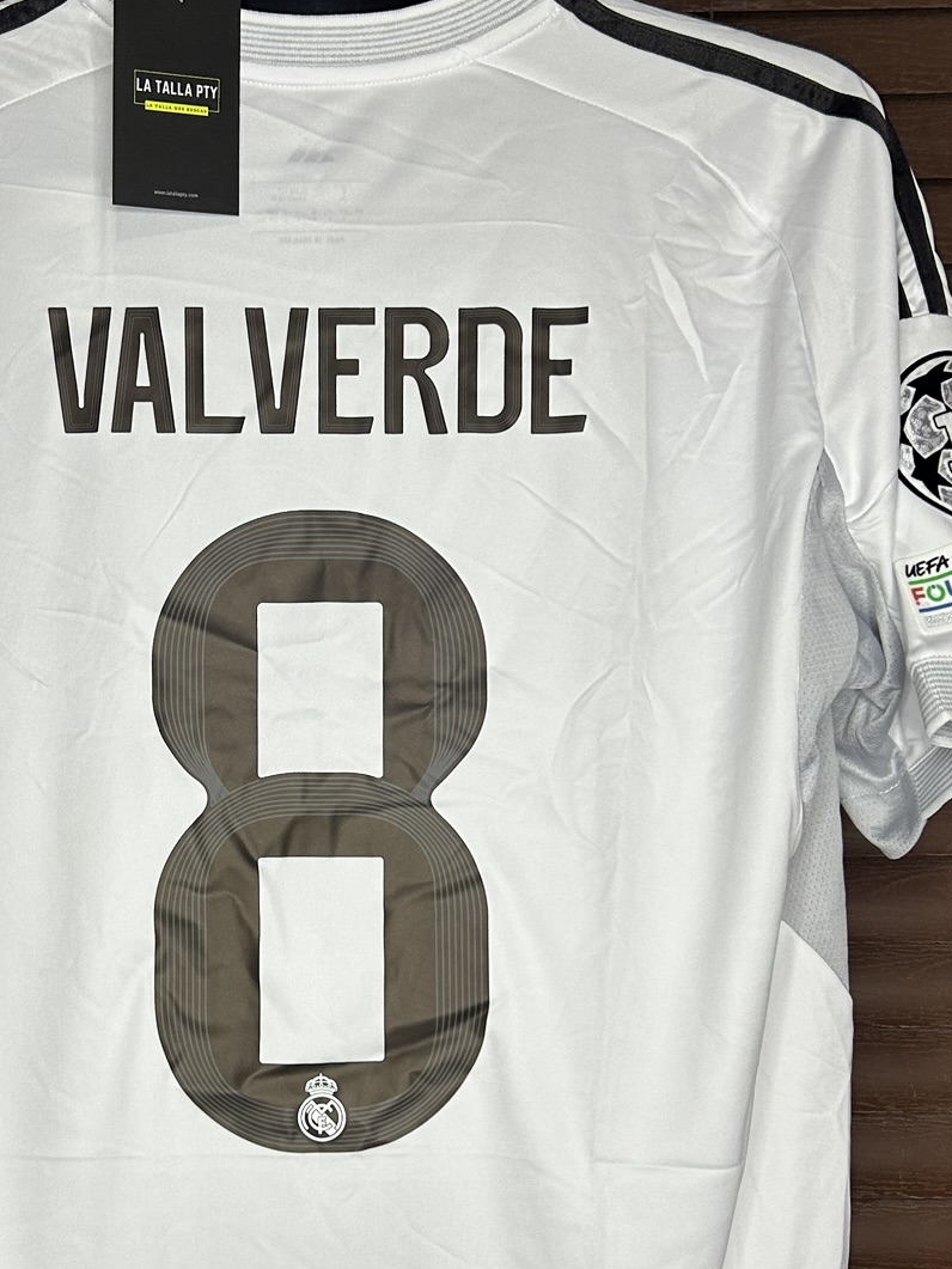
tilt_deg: +1.2
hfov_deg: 29.4
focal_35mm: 49
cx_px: 304
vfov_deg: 38.5
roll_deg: +0.6
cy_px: 834
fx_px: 1796
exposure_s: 1/120
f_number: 1.5
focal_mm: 5.7
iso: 64
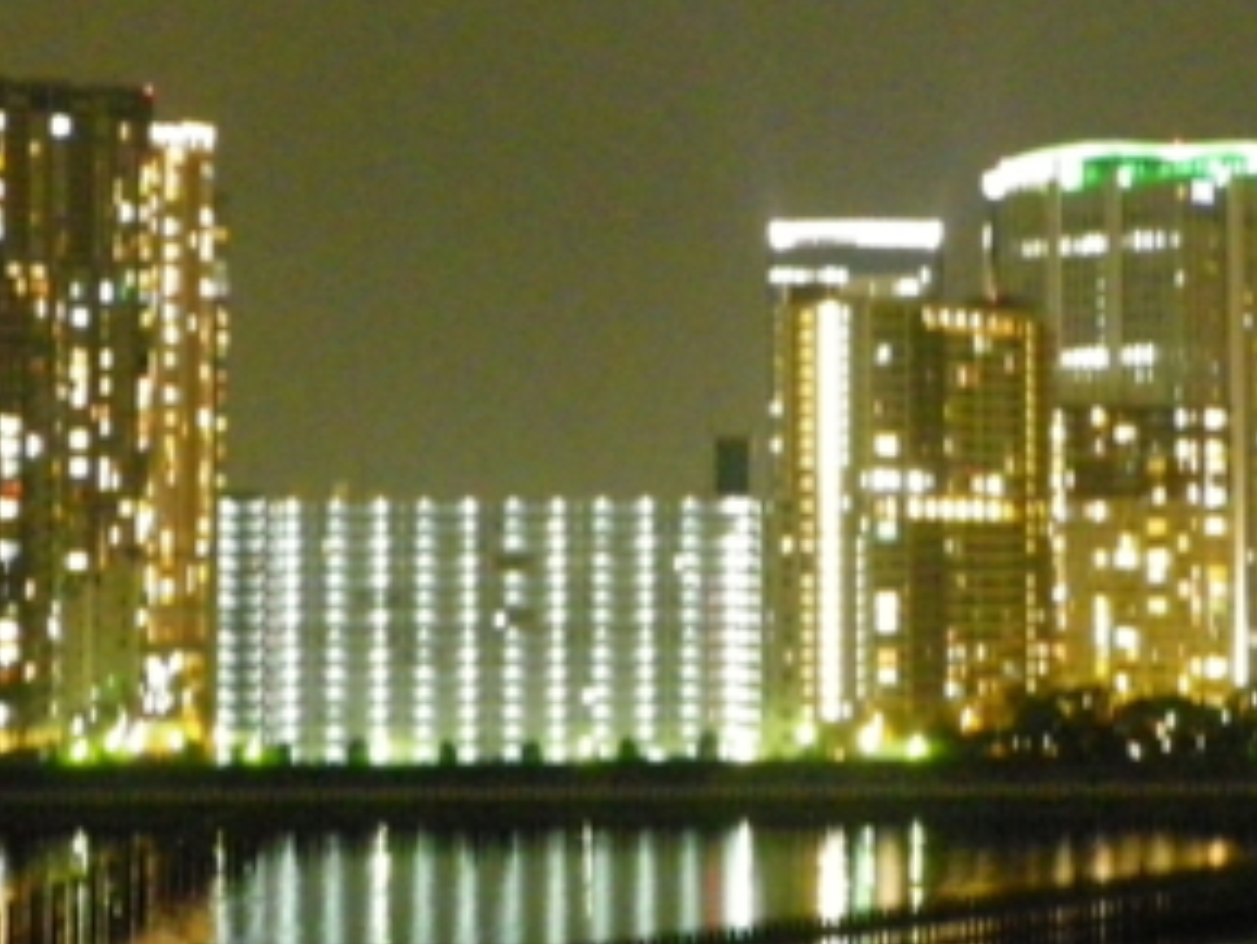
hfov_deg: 18.1
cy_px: 309
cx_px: 935
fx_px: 3923
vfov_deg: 13.7
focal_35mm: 108
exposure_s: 1/1.25
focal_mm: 6.9
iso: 800
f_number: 3
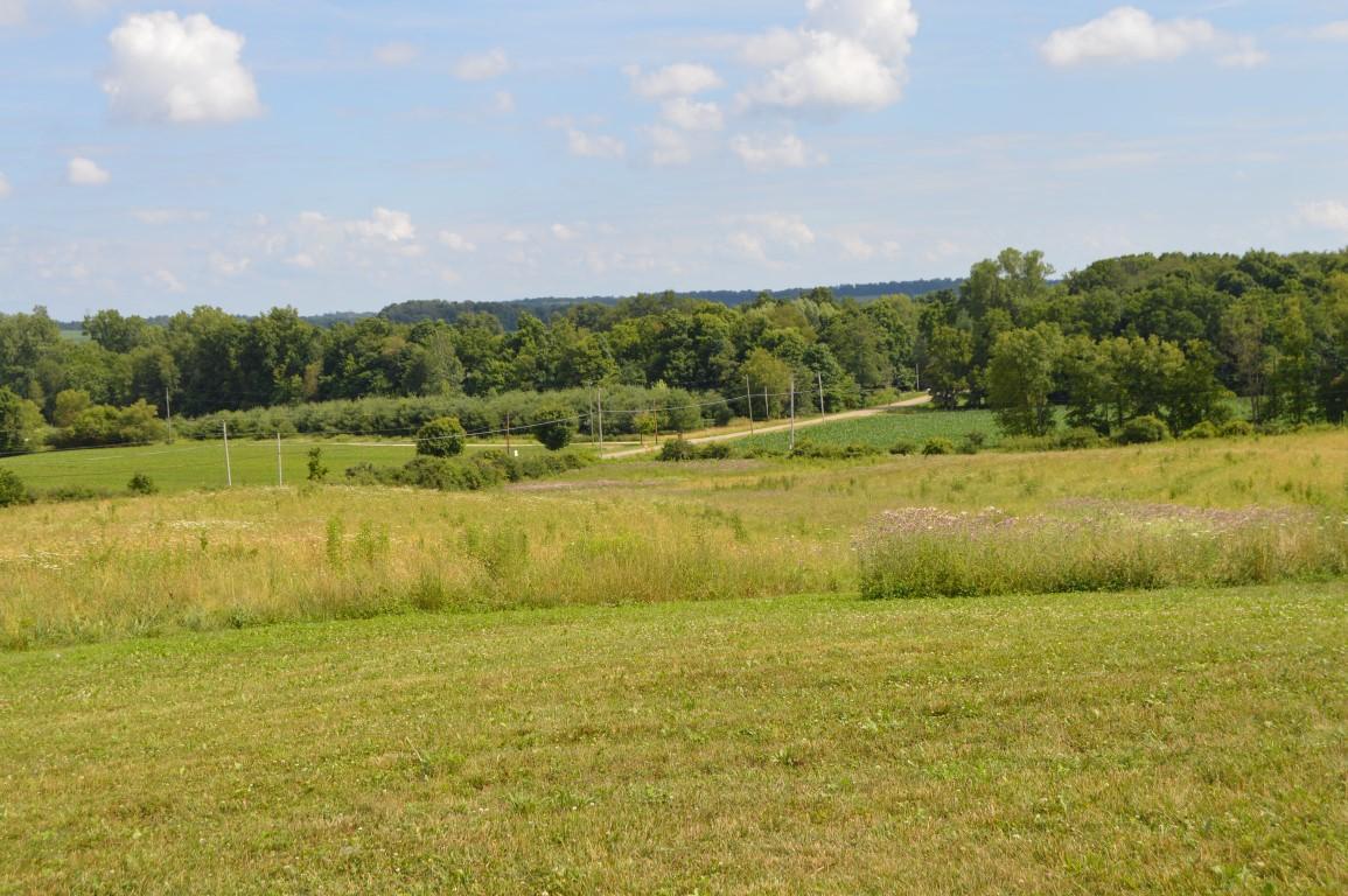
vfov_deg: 28.0
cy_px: 448
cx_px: 674
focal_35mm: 48
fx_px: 1796
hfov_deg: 41.1
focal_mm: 32
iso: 100
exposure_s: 1/250
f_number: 8
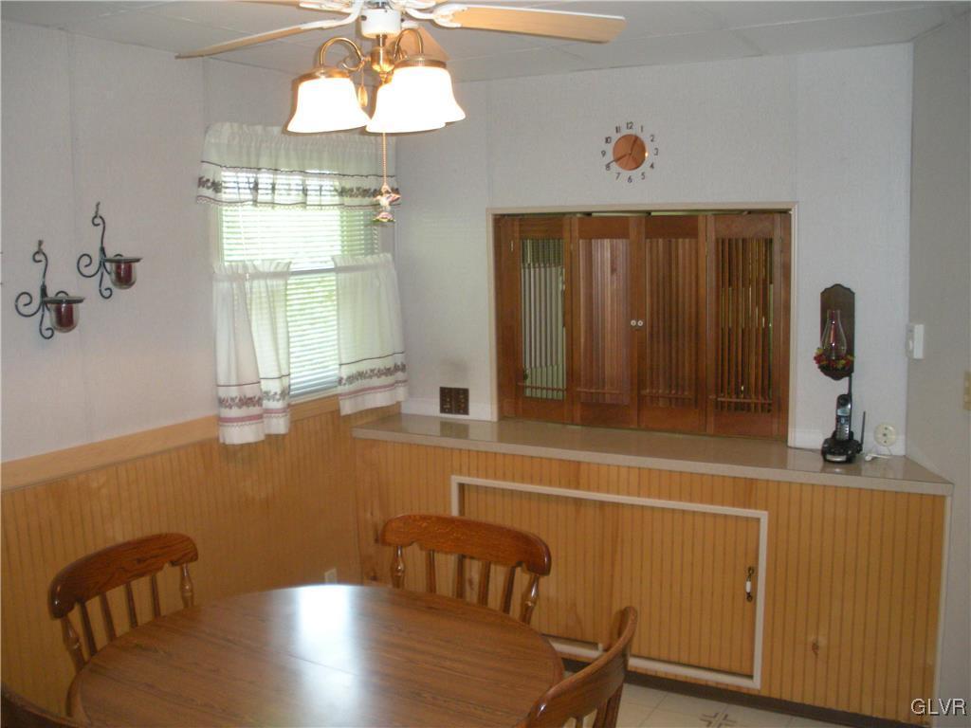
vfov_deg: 39.7
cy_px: 364
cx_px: 486
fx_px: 1010
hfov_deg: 51.4
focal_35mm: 36
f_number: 3.5
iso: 282
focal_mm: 6.3
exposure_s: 1/30.1
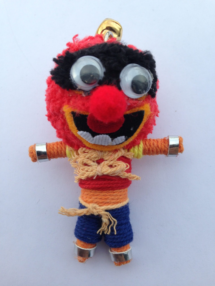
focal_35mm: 33
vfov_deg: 55.4
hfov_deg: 42.9
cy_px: 143
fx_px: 273
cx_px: 108
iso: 50
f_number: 2.4
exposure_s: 1/171
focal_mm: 4.12
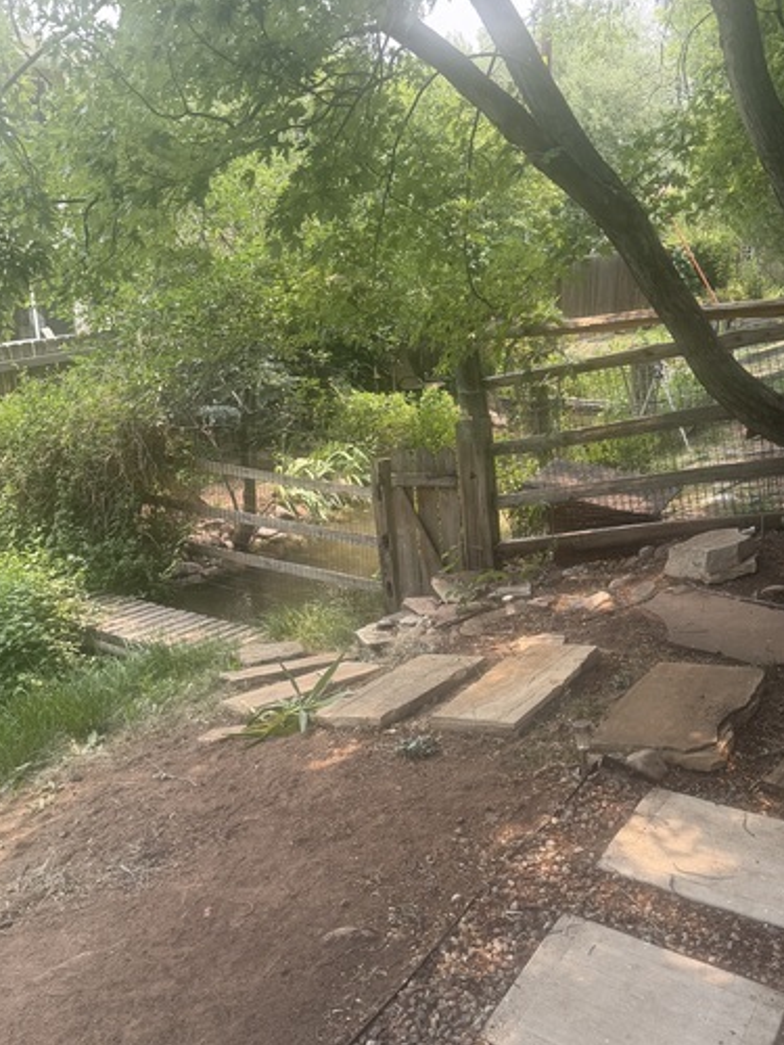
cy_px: 576
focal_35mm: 32
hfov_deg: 44.0
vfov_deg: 56.7
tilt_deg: -21.1
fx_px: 966
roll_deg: +0.0
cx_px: 447
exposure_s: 1/637
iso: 100
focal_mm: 6.76
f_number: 1.78
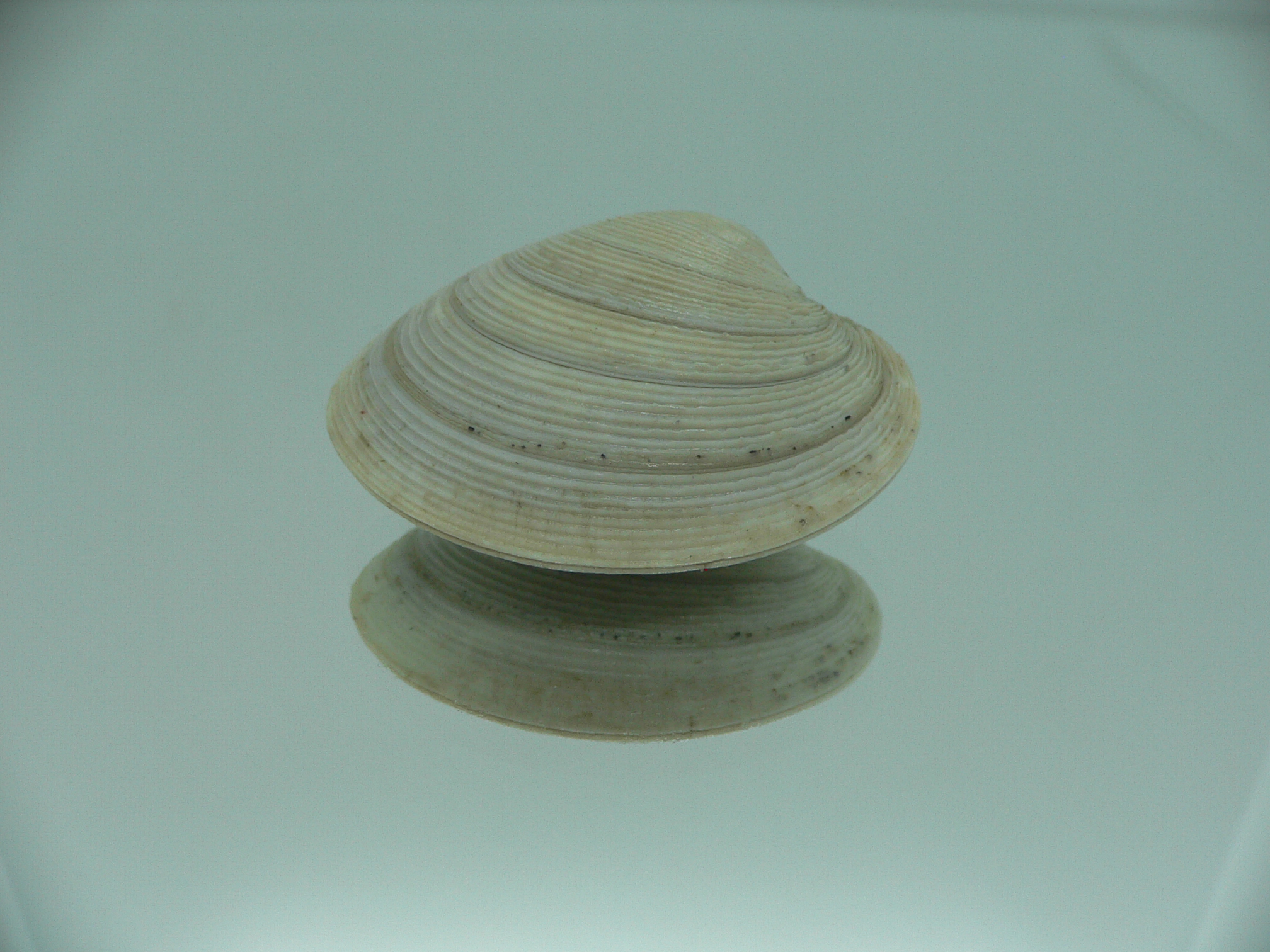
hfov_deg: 52.6
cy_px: 476
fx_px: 1284
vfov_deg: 40.7
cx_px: 635
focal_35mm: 35
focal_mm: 4.6
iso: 80
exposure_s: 1/60
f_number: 2.8
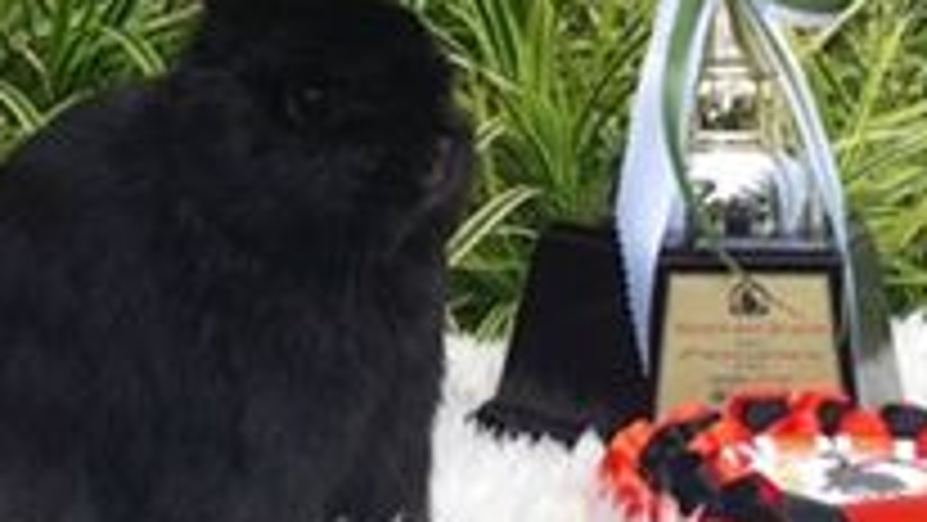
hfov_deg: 28.2
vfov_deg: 16.3
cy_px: 205
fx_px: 1819
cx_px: 252
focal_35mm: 74
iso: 80
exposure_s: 1/207
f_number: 2.8
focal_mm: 3.85
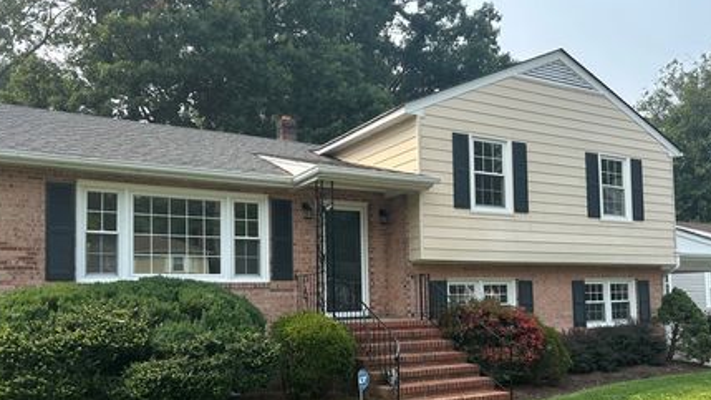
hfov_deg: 59.5
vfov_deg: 35.3
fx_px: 622
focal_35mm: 33
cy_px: 266
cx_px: 363
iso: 50
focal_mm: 5.7
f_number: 1.5
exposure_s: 1/1344
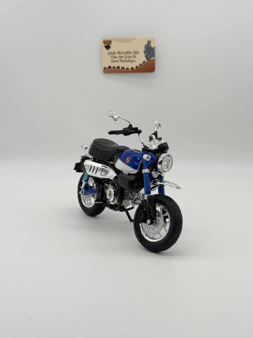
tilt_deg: -12.5
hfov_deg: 30.3
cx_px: 126
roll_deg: -1.3
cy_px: 169
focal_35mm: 48
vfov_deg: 39.7
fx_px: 468
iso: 64
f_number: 1.78
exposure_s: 1/837
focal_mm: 6.76
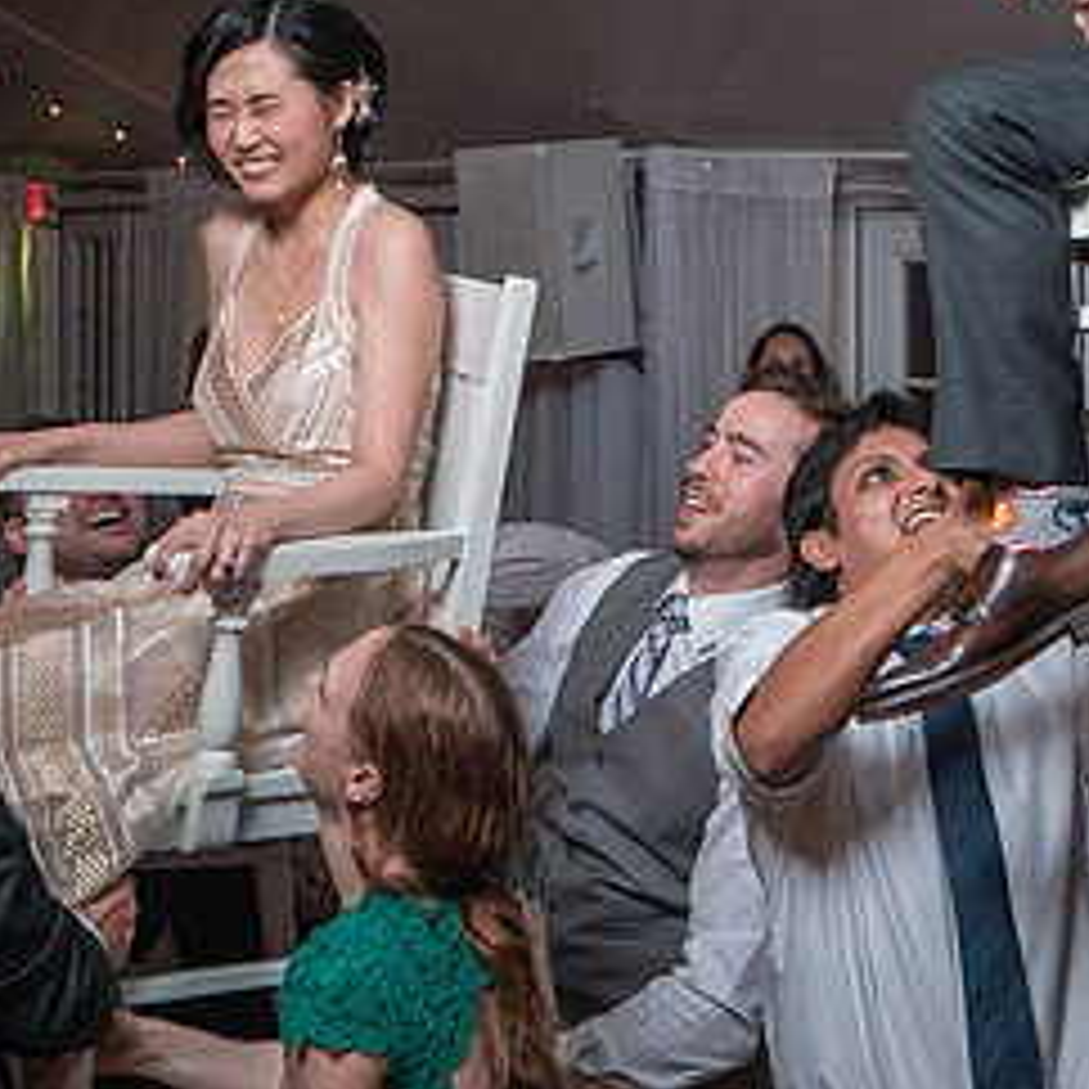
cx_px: 748
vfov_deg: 22.1
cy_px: 161
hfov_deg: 22.4
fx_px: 2741
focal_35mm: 77
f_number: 5.6
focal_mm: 33
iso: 2000
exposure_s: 1/200
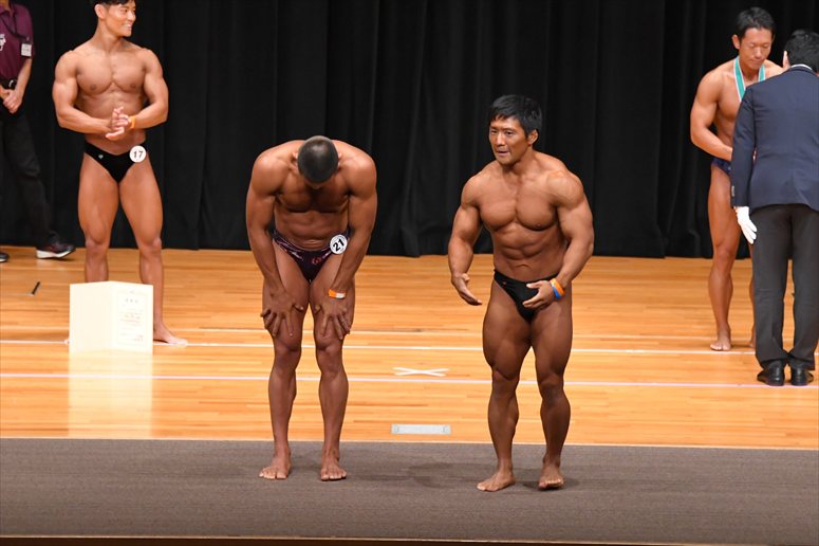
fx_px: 4934
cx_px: 410
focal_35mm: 217
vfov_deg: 6.3
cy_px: 273
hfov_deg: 9.5
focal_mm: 145
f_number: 5.6
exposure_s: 1/400
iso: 5000
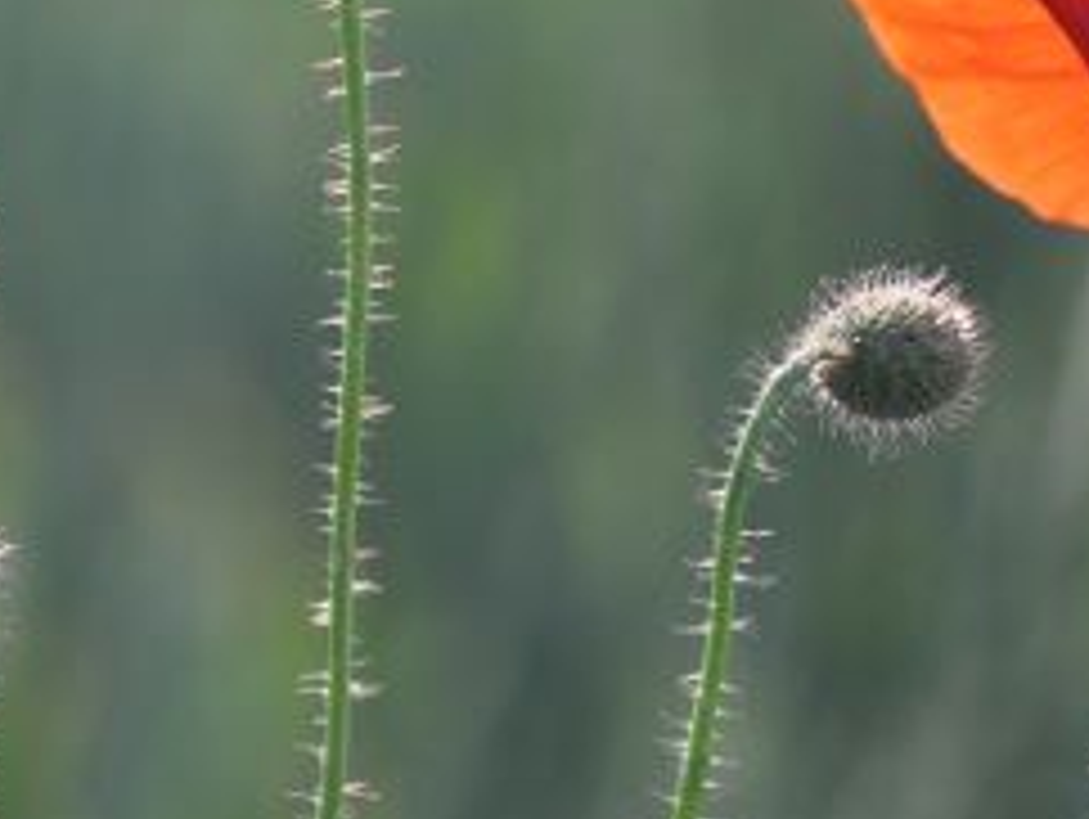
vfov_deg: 1.6
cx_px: 328
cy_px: -331
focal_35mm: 952
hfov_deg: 2.1
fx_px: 29979
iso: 200
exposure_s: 1/500
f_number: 5.6
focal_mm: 200
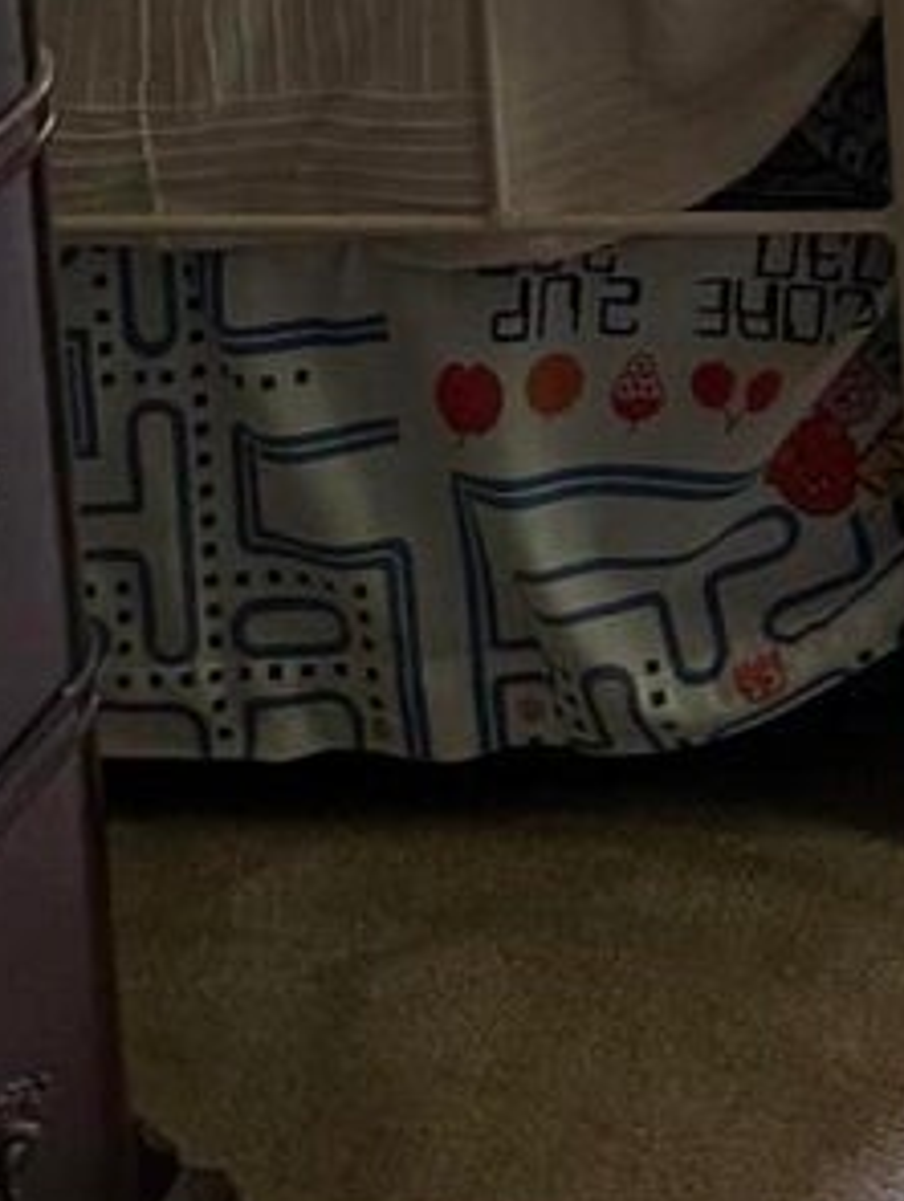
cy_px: -1482
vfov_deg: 12.5
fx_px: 4517
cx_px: 1767
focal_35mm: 130
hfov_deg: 10.5
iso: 320
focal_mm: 6.76
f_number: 1.78
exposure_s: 1/60
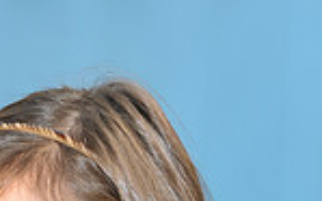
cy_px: 363
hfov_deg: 5.1
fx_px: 3640
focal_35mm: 415
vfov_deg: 3.1
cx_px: 69
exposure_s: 1/125
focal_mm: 105
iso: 500
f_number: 2.8
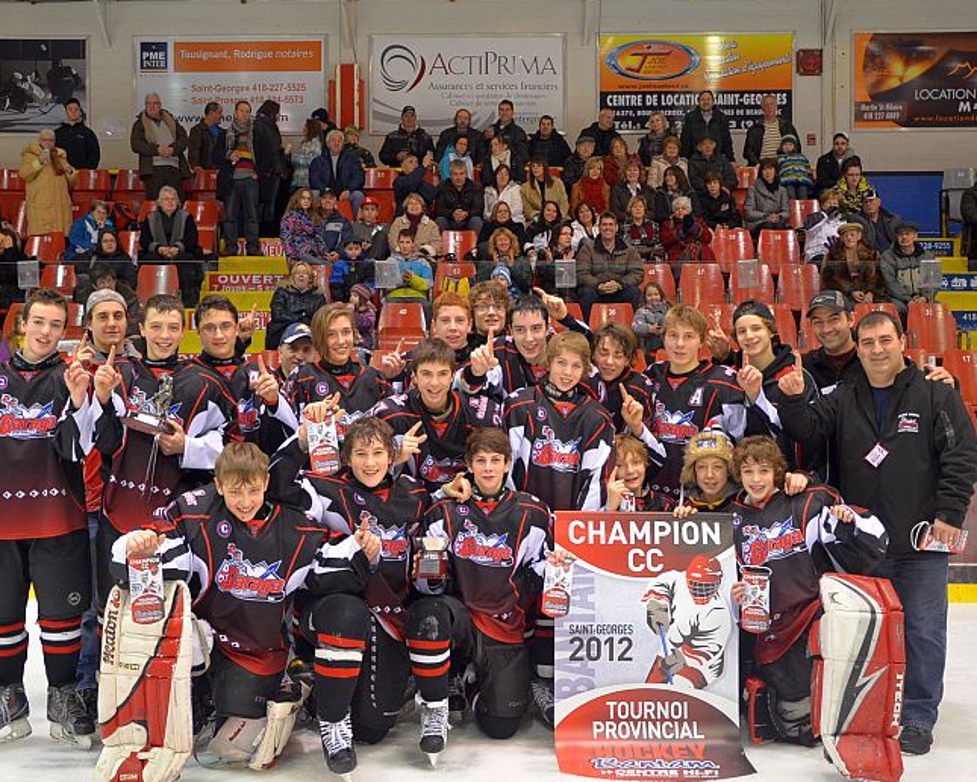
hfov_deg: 42.4
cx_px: 483
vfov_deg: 34.5
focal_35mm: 44
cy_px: 394
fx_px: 1260
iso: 800
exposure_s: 1/60
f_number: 4
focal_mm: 25
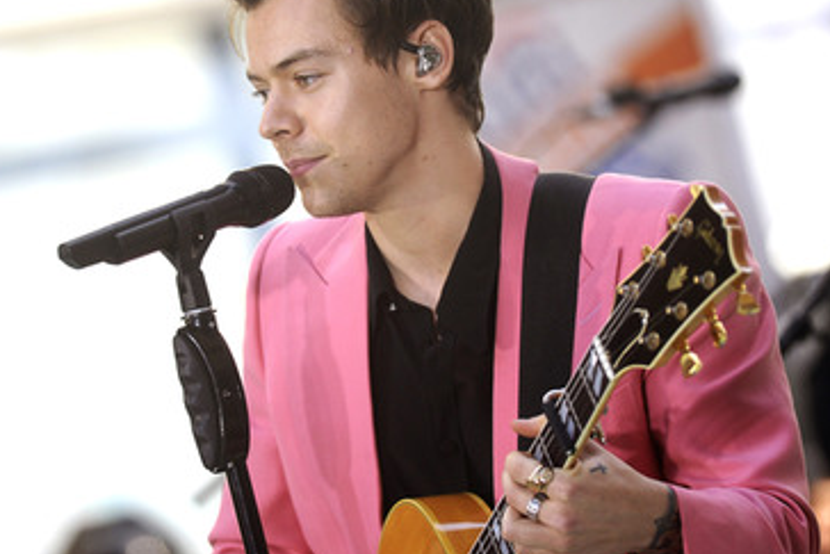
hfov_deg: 5.6
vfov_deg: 3.7
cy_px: 235
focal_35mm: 371
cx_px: 369
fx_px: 8557
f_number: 5
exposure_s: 1/640
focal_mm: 300
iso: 1000
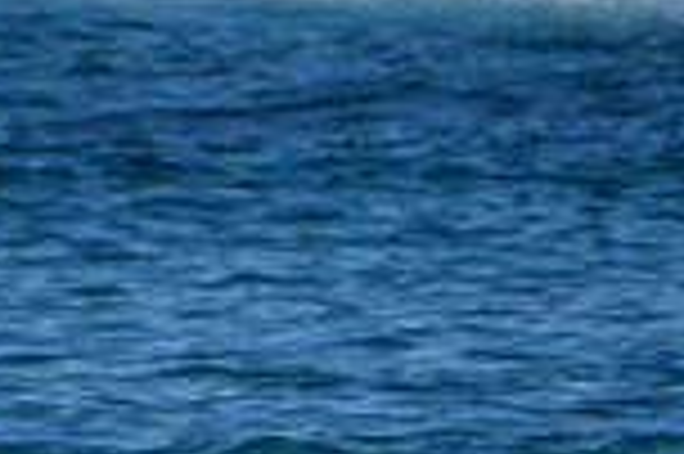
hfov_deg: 0.9
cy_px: 738
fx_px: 44355
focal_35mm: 2337
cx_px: -420
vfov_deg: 0.6
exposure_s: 1/2000
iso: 160
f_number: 5.6
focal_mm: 500
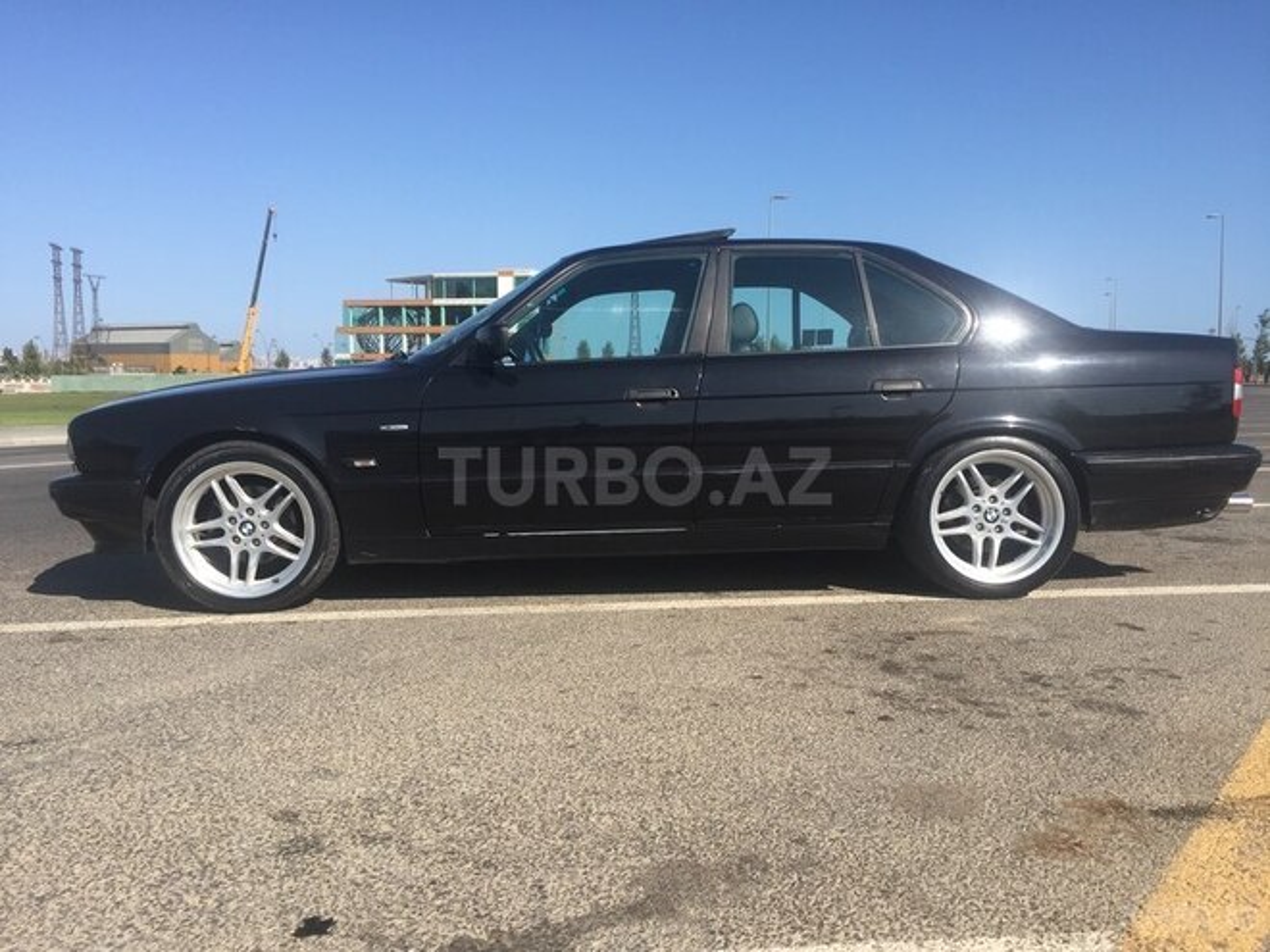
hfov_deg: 61.7
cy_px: 476
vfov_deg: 48.2
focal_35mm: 29
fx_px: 1064
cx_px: 635
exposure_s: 1/1980
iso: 32
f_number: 2.2
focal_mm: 4.15
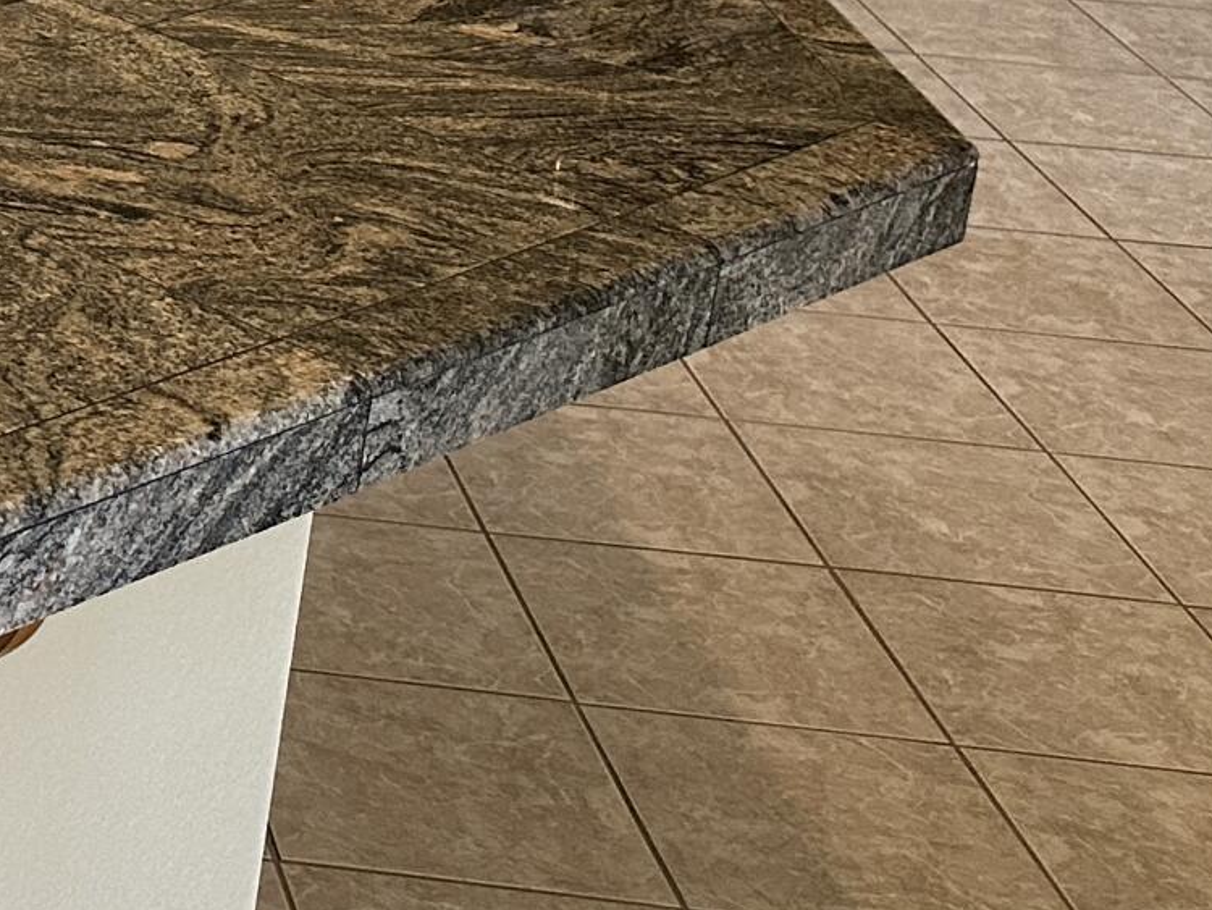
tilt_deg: -13.0
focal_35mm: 96
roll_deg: -2.5
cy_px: -409
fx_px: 3362
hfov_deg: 16.6
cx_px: -1047
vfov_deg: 14.5
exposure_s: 1/60
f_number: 1.78
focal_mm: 6.86
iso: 320
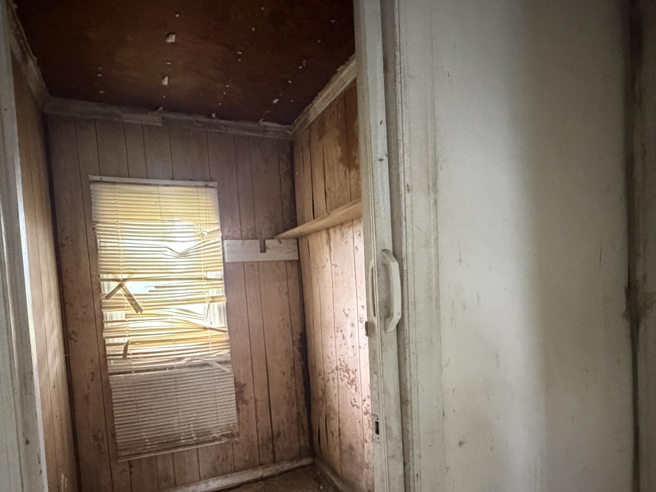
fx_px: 360
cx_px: 264
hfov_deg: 83.7
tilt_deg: -2.7
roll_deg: +4.7
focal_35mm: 19
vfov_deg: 67.2
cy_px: 318
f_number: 2.2
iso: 1250
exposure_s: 1/47
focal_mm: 2.22
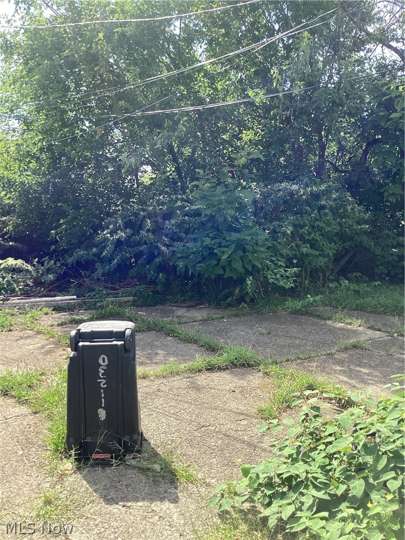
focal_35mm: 31
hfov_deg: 45.4
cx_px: 202
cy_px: 270
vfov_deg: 58.4
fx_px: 484
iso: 25
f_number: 2.4
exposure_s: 1/443
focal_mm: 3.3
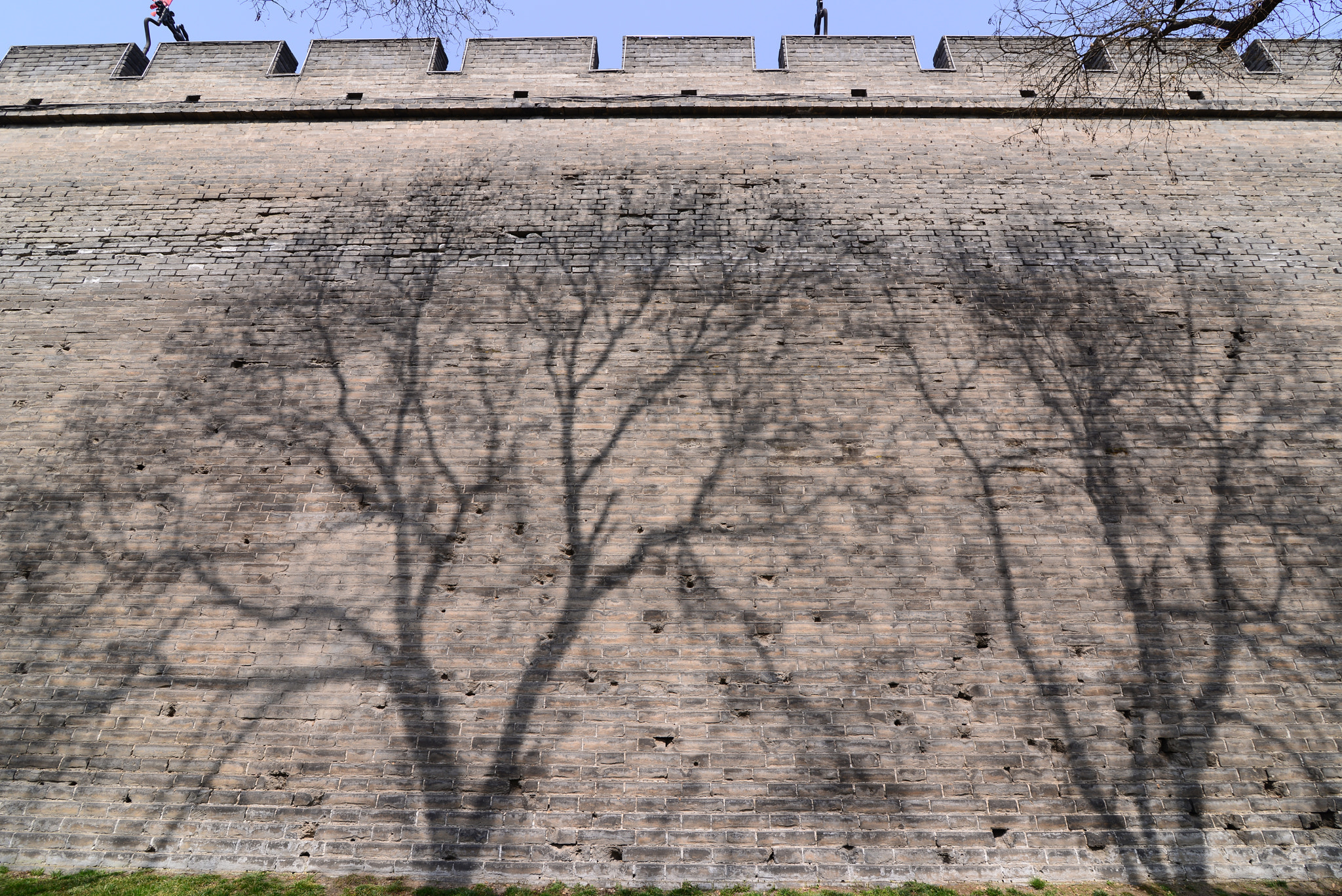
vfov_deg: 73.8
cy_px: 448
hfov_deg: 96.7
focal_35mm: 16
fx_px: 597
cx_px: 671
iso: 100
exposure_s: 1/250
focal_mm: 16
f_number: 8
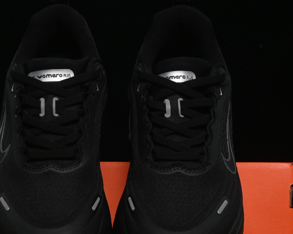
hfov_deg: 15.4
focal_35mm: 125
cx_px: 109
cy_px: 167
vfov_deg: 12.3
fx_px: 1084
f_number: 6.3
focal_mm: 50
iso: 160
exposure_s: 1/40
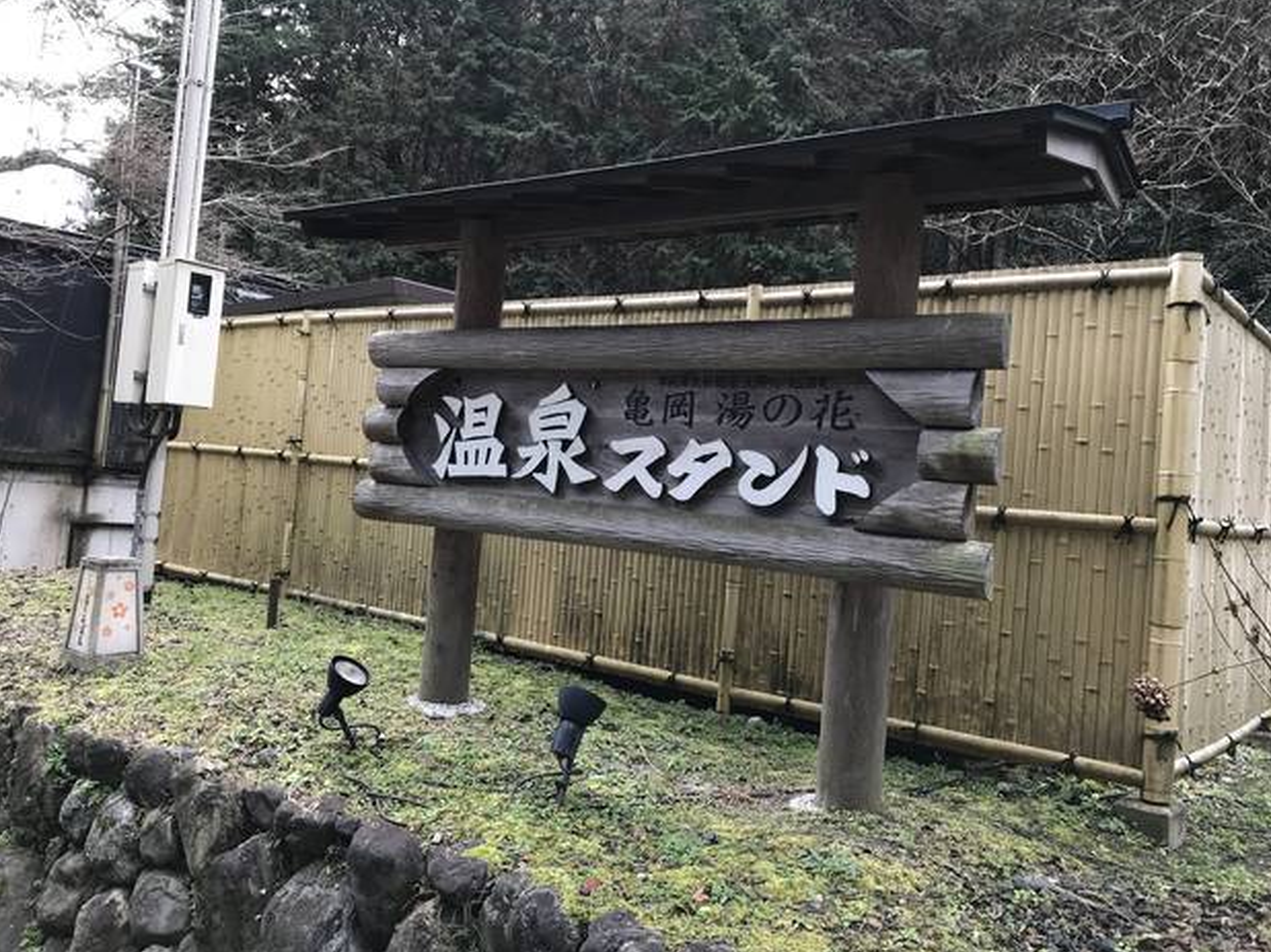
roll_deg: -4.3
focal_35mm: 29
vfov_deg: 48.2
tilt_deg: +2.1
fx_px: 1064
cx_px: 619
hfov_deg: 61.7
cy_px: 467
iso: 20
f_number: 1.8
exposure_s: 1/107
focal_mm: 3.99
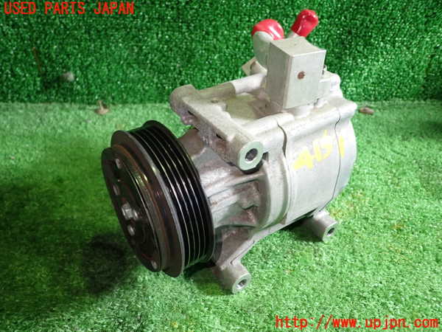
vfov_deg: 46.8
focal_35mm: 30
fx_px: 383
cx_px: 221
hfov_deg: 60.0
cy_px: 166
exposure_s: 1/30
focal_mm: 5.4
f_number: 2.3
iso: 200
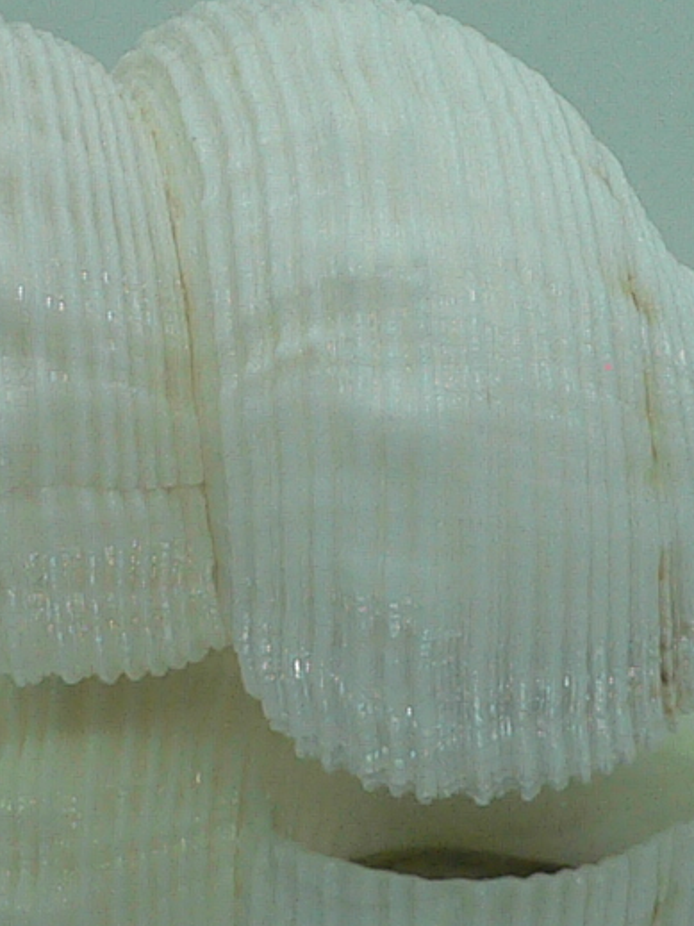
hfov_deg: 10.9
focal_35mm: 136
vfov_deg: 14.4
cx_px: 407
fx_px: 3637
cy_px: 102
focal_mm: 4.6
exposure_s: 1/60
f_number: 2.8
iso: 80
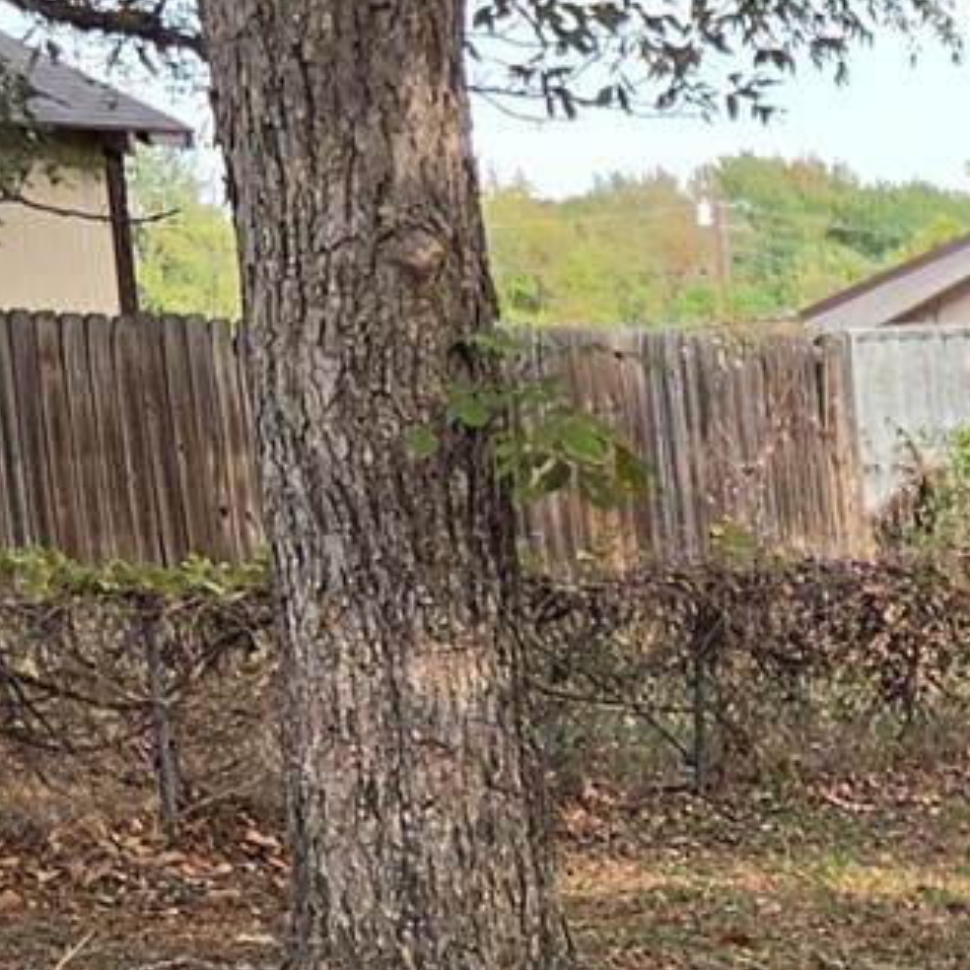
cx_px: 1632
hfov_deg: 12.7
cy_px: 1245
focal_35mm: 127
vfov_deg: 13.3
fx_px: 4026
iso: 80
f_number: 1.8
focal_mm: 5.4
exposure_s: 1/825
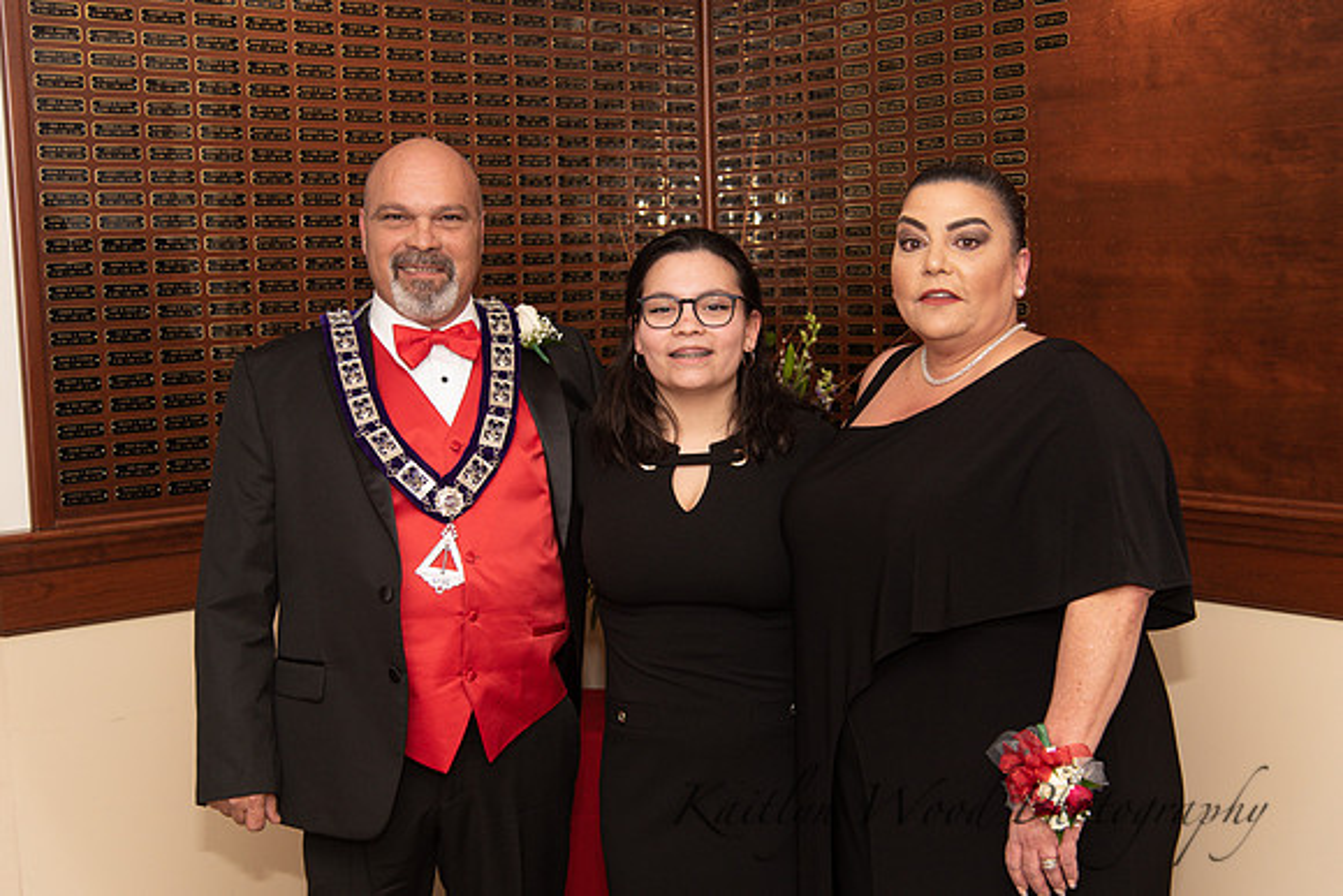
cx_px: 672
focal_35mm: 48
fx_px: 1791
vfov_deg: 28.1
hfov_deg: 41.1
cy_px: 448
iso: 800
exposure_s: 1/200
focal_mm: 48
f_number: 4
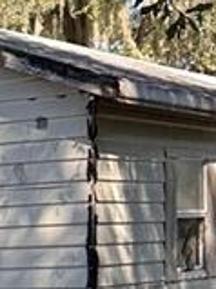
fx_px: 1508
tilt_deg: -4.8
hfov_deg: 7.3
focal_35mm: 181
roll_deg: +1.2
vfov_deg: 10.7
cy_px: 369
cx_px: -434
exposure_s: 1/785
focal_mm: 6.86
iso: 80
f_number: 1.78
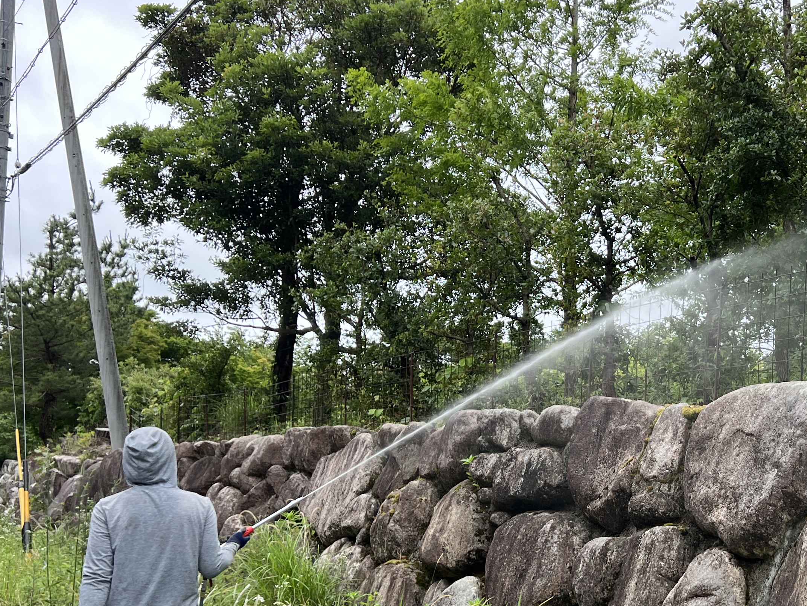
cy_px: 459
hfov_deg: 37.8
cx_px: 618
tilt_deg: +2.3
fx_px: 1143
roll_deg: -1.3
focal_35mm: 49
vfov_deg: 29.2
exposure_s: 1/172
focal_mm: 5.7
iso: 50
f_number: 1.5
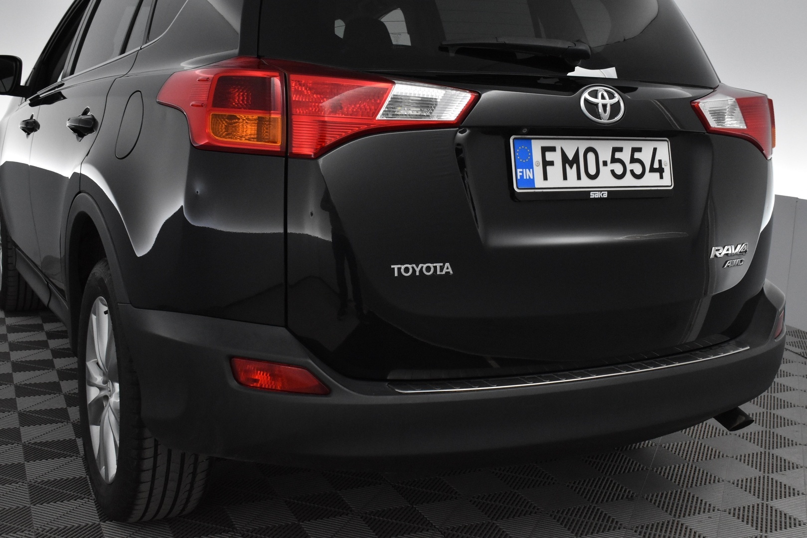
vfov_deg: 31.9
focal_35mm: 42
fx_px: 942
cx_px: 404
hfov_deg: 46.4
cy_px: 269
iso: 3200
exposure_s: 1/160
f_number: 6.3
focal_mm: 28
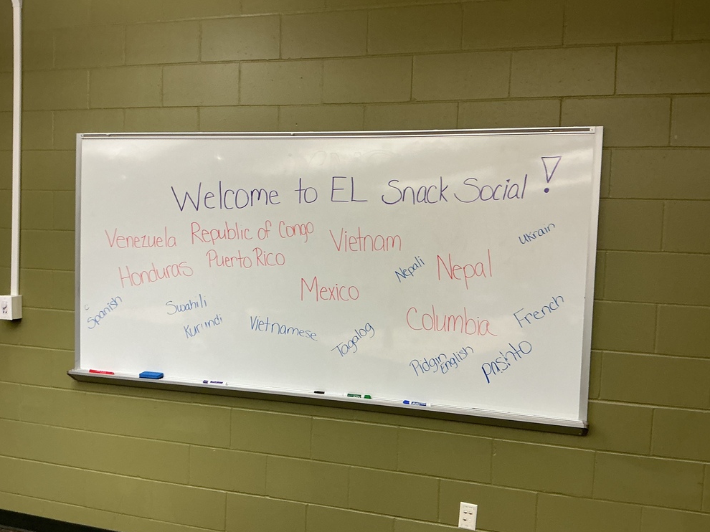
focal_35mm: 30
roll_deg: -2.5
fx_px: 615
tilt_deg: -3.1
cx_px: 344
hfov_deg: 60.0
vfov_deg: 46.8
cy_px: 272
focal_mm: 3
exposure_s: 1/60
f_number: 1.8
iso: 80
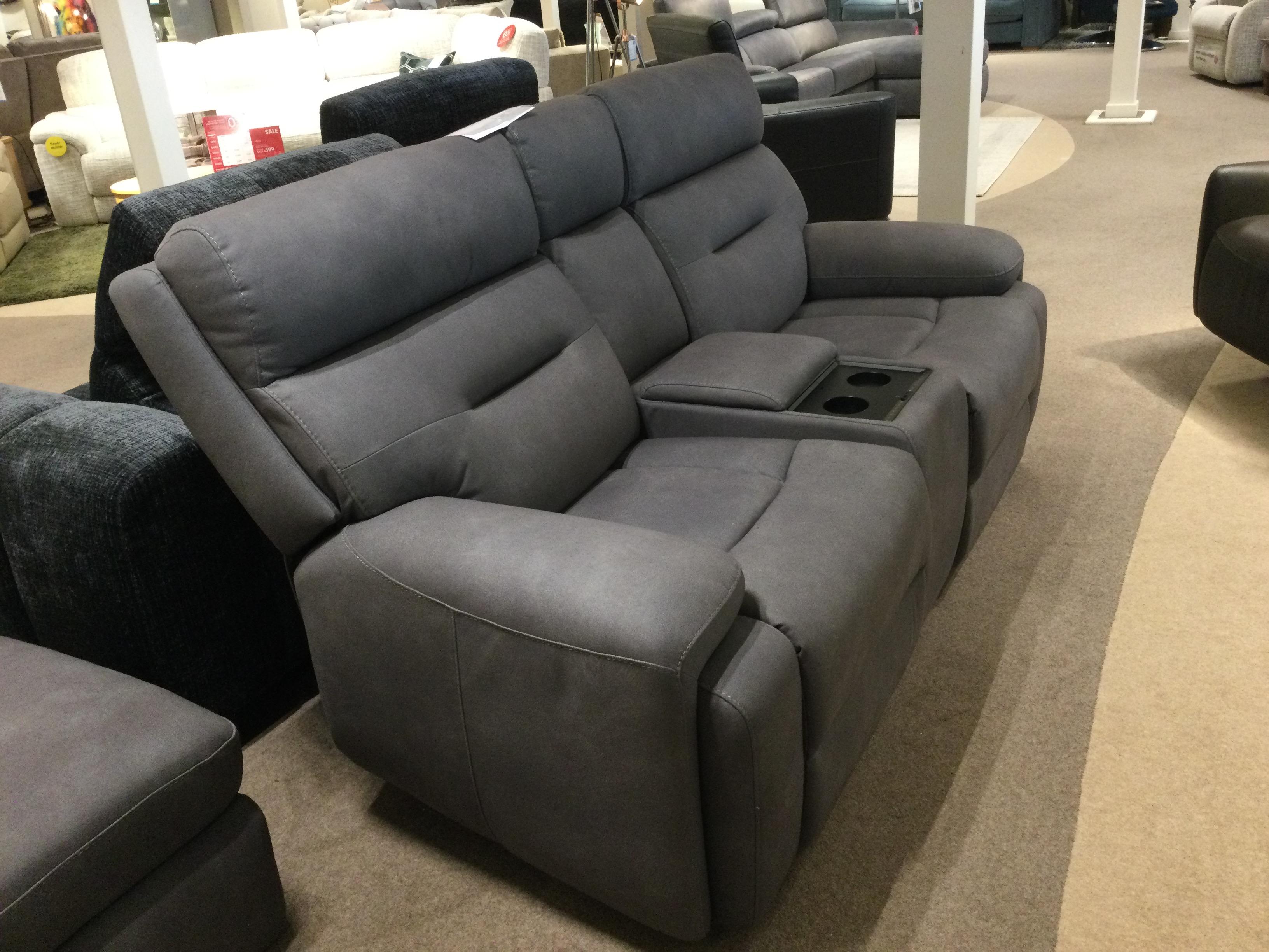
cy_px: 476
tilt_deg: -24.6
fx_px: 1136
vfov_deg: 45.4
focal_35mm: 31
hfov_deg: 58.4
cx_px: 634
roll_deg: +3.7
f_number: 2.4
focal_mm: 3.3
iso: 200
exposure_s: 1/33
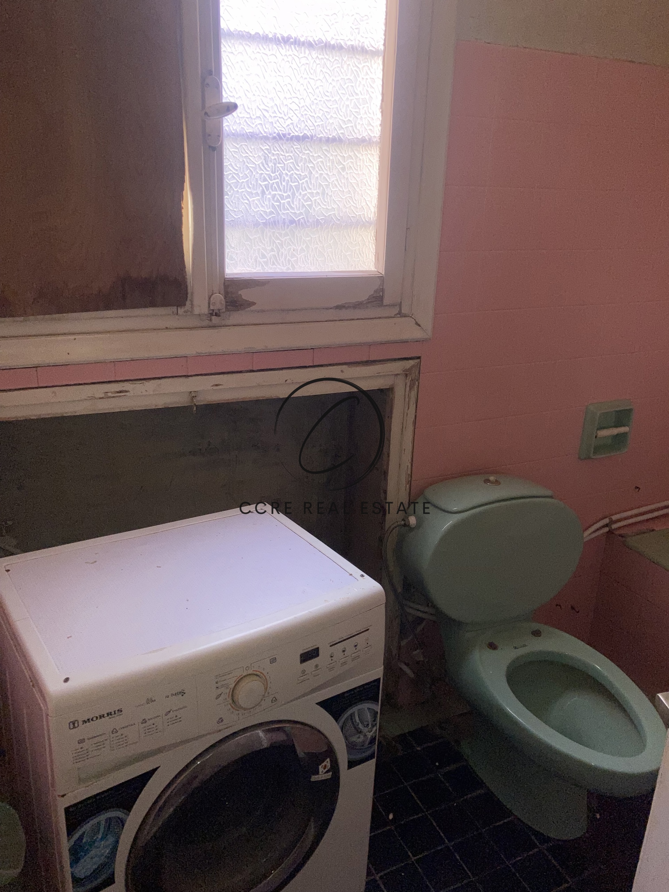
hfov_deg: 49.7
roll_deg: -2.1
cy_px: 446
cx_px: 334
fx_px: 722
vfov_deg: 63.4
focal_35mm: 28
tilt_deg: -19.4
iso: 20
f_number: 1.8
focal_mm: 3.99
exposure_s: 1/46
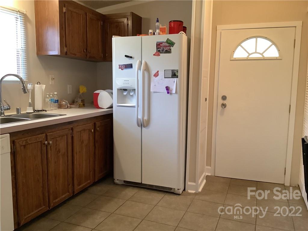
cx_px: 154
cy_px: 116
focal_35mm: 31
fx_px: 276
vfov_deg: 45.4
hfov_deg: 58.4
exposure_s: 1/25
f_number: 2.4
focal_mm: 3.3
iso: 320
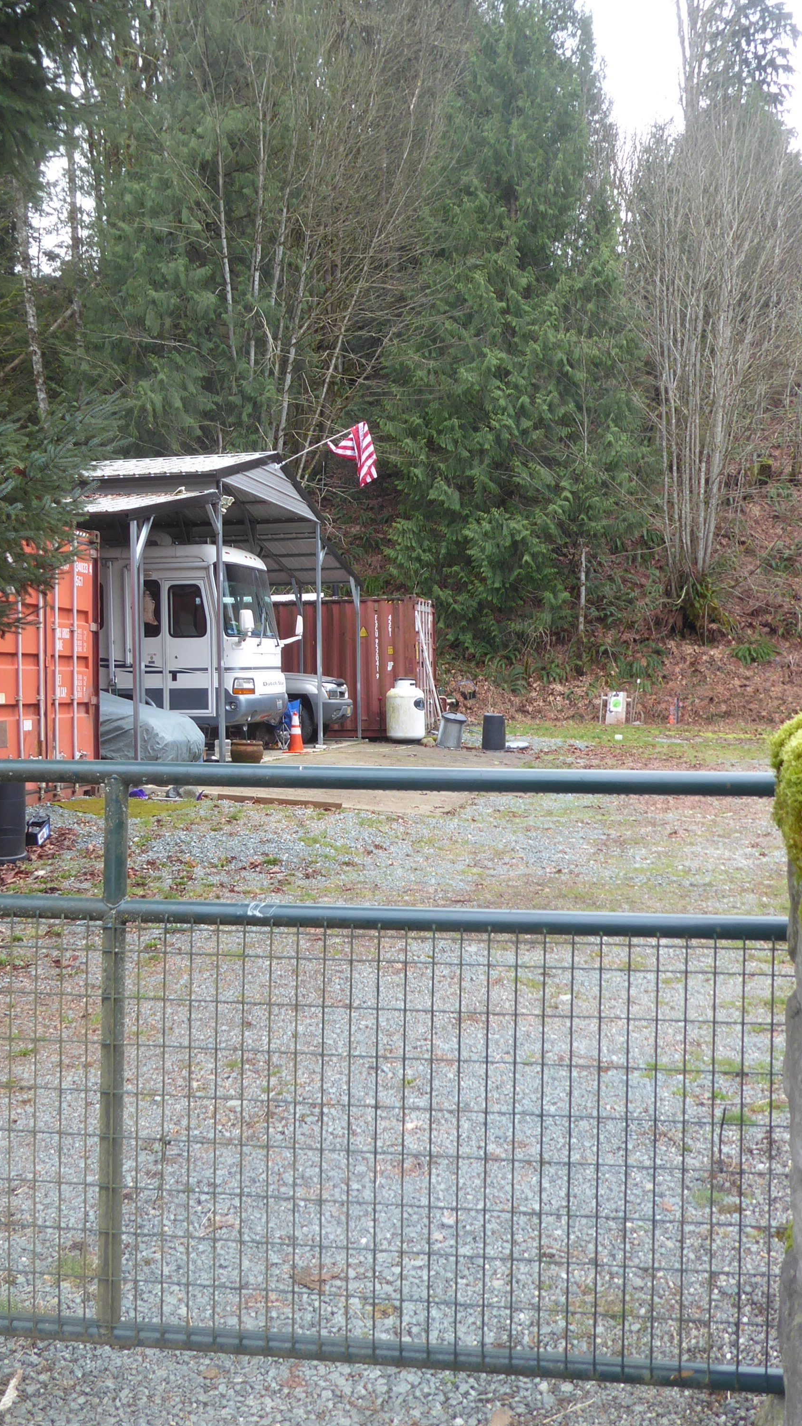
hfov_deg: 33.7
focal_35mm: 35
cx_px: 362
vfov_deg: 56.6
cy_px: 715
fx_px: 1323
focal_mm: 4.3
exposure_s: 1/80
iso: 80
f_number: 3.3
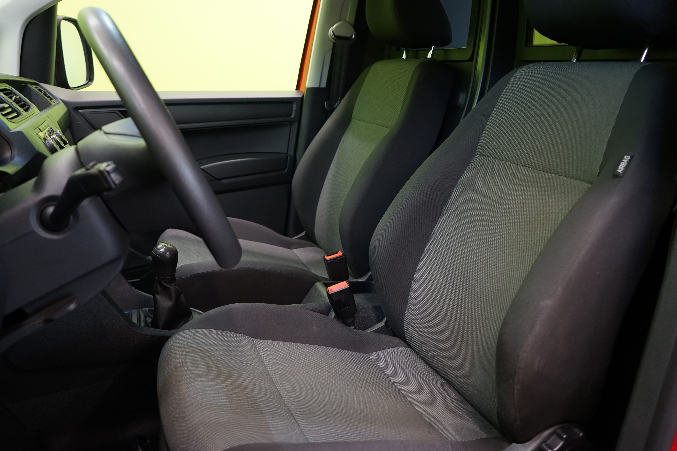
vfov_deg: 43.6
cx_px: 338
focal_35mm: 30
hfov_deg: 61.9
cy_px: 226
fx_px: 564
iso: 1250
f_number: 5
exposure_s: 1/20
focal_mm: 30
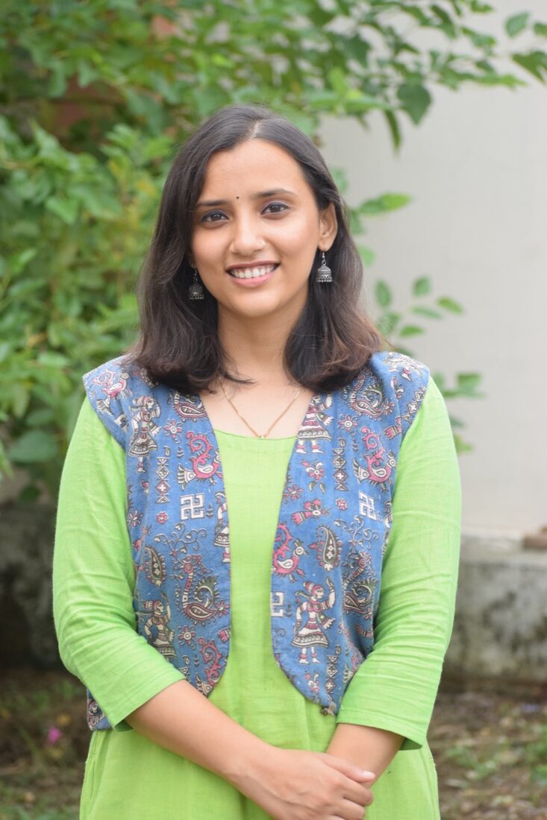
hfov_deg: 10.2
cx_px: 274
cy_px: 410
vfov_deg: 15.2
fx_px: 3078
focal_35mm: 135
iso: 500
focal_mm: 90
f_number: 5
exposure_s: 1/640
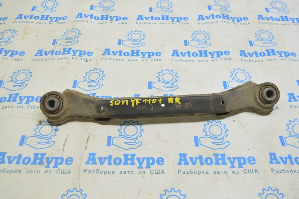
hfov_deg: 57.3
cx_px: 150
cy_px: 100
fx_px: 274
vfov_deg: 39.9
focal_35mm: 33
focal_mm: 22
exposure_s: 1/20
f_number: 5.6
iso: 400
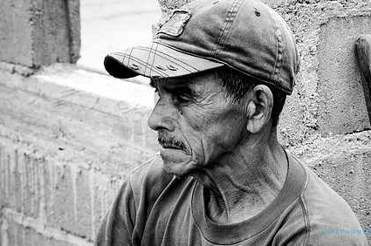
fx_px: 1729
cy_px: 119
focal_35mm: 168
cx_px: 192
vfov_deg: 8.1
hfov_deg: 12.2
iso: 800
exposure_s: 1/400
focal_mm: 82
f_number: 10
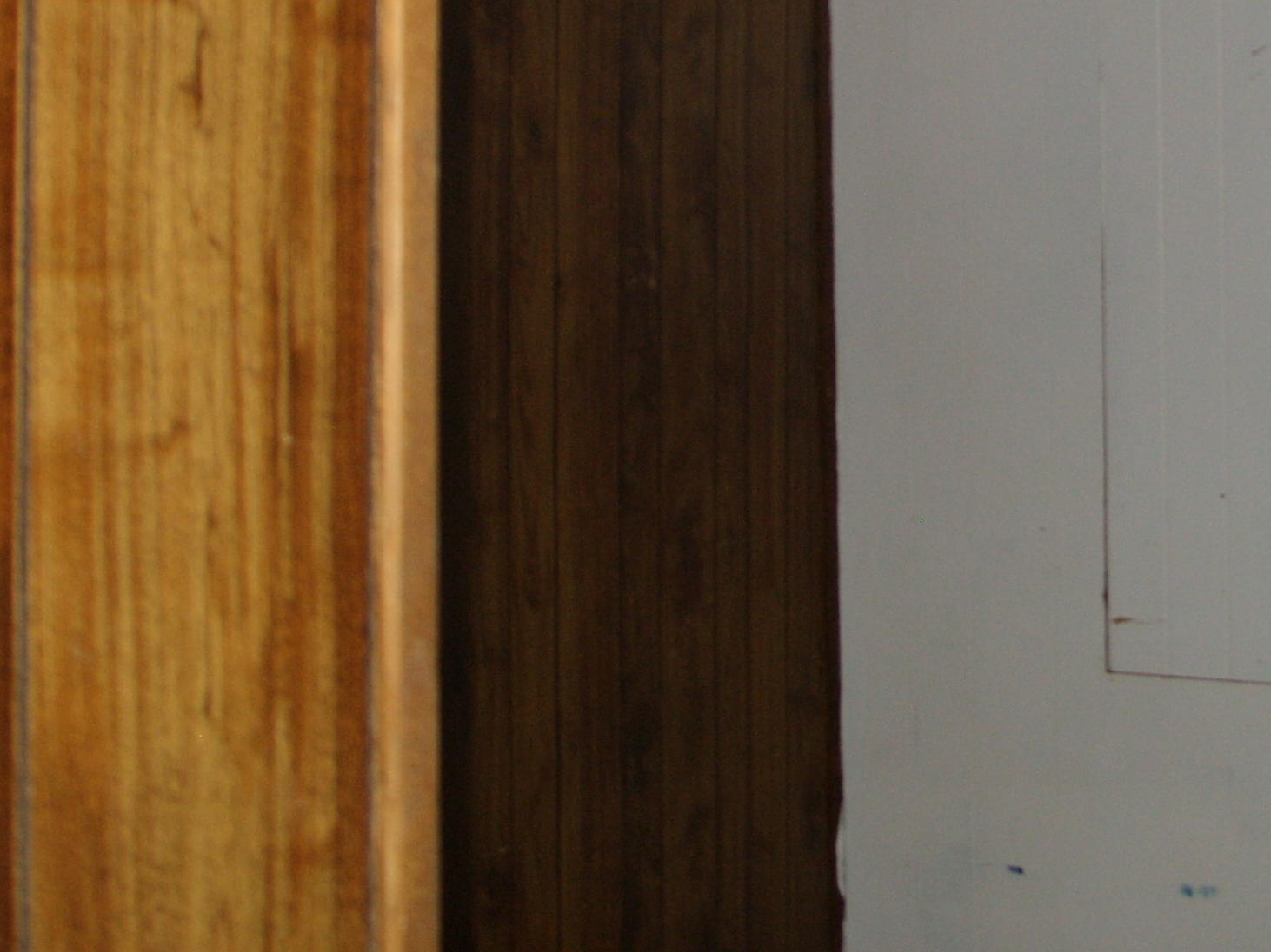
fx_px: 2863
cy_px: -24
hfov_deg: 24.2
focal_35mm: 78
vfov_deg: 18.4
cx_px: 1172
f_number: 2.8
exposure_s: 1/30
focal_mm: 7.8
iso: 100
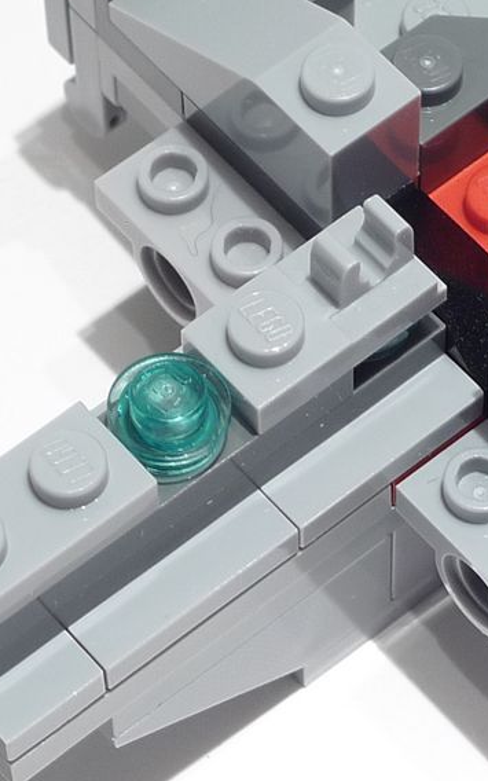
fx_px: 3766
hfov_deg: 7.4
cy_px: 500
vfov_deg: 11.8
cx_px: 220
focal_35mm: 177
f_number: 4.5
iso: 80
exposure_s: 1/1.3
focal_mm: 11.1
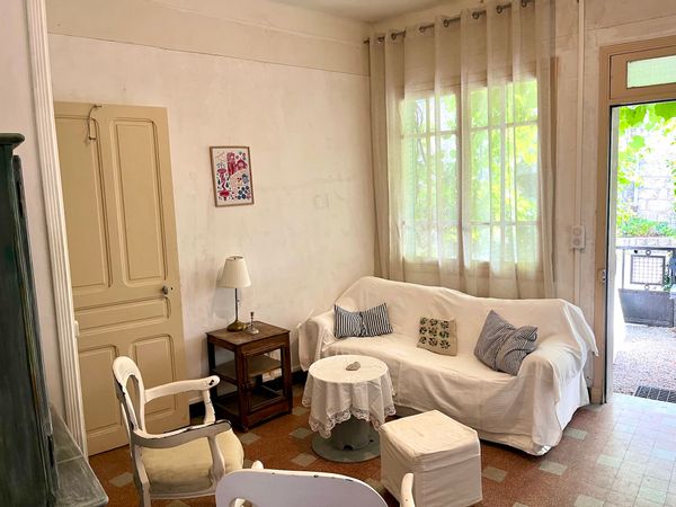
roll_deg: +2.8
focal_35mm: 26
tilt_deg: -6.7
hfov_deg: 67.3
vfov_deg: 53.1
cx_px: 338
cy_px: 254
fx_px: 508
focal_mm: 5.1
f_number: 1.6
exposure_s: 1/50
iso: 64
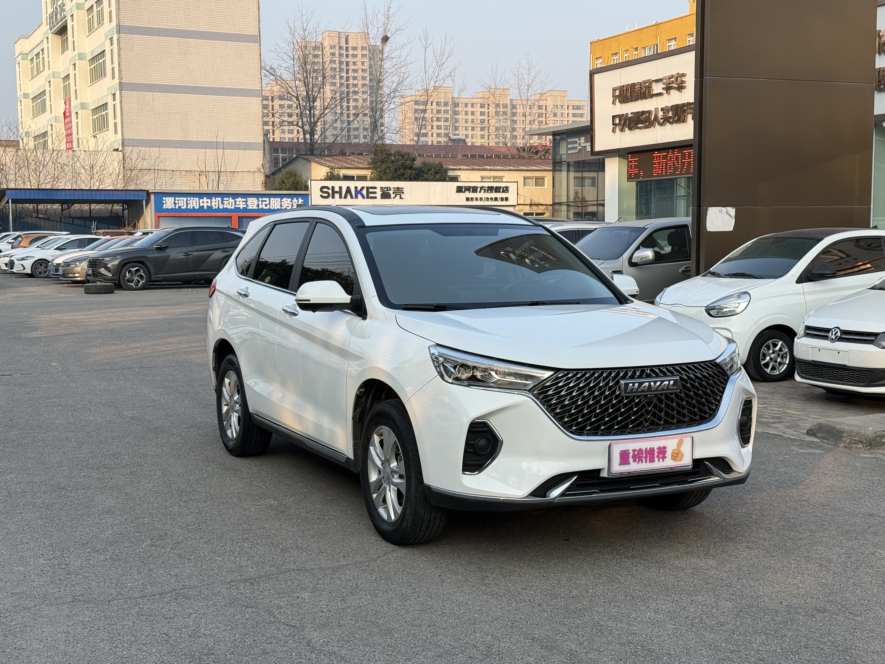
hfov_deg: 39.7
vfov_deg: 30.3
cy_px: 332
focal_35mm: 48
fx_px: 1227
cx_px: 442
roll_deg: +0.6
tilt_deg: -5.4
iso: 64
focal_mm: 6.76
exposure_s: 1/1484
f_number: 1.78
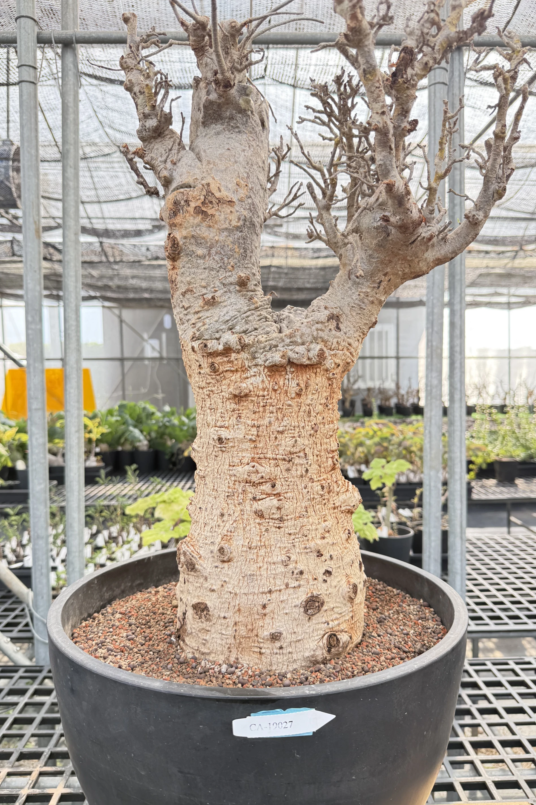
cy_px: 403
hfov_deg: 51.3
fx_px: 558
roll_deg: +0.5
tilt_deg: -3.3
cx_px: 272
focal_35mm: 25
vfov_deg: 71.5
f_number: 1.78
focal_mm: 6.76
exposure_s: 1/275
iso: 100
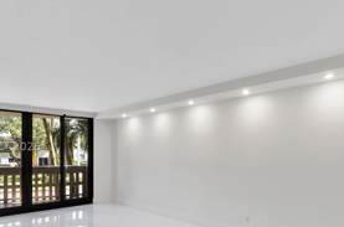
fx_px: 248
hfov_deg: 69.5
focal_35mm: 26
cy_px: 145
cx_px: 179
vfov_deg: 48.7
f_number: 11
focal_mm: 10
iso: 160
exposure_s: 1/15
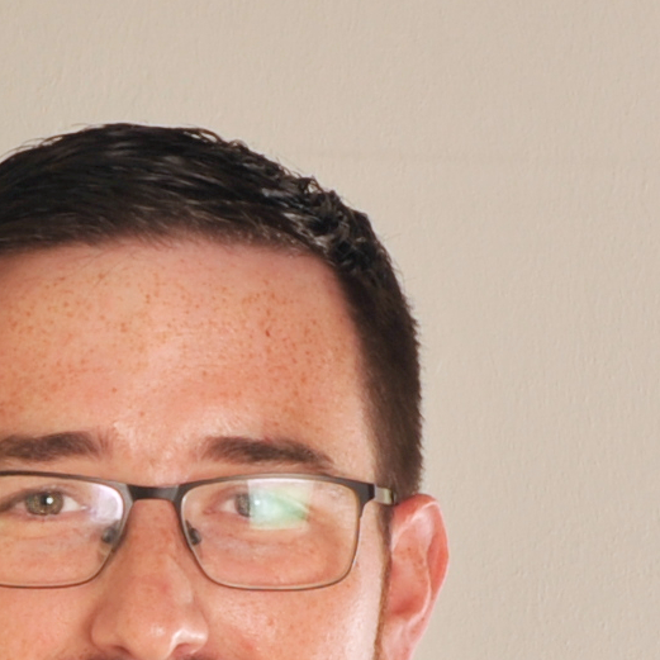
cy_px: 756
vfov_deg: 19.2
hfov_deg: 20.0
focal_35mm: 86
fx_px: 1855
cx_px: 153
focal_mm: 40
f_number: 11
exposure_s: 1/60
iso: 400
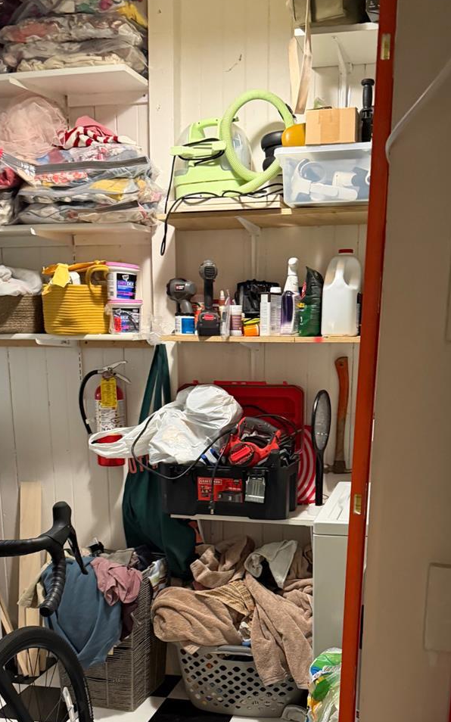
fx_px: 787
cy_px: 544
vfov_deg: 47.4
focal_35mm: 40
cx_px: 236
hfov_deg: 32.0
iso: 800
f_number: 1.78
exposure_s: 1/40
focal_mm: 6.76
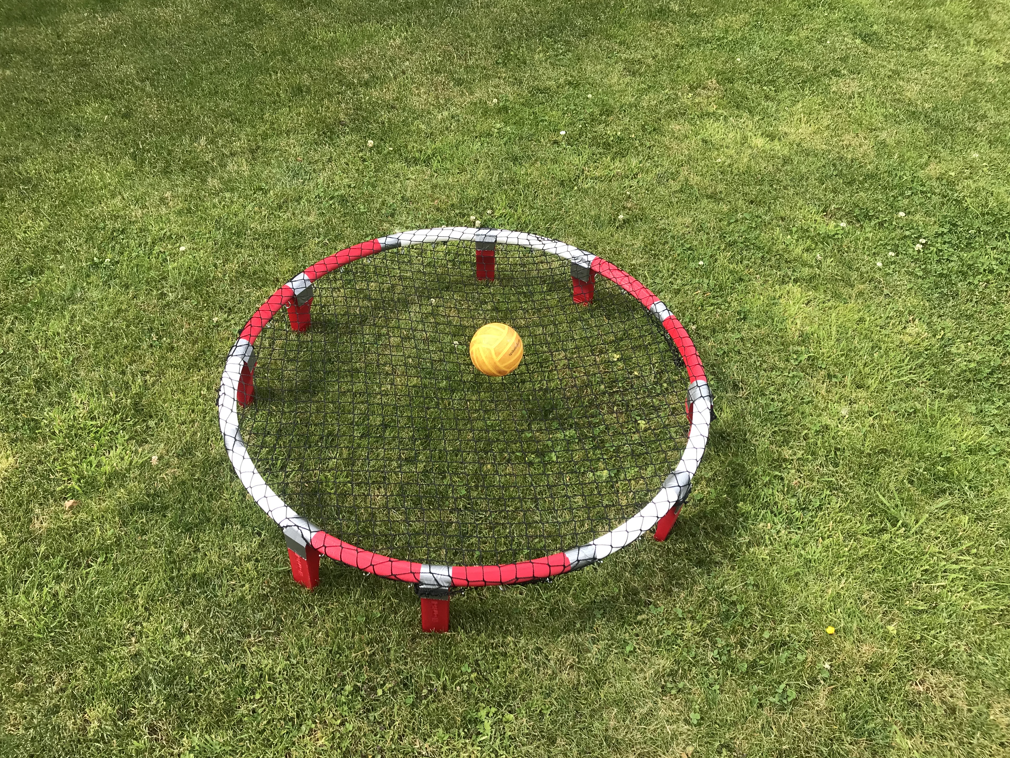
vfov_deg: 48.2
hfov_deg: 61.6
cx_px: 491
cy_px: 375
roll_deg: -1.7
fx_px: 846
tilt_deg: -44.9
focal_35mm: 29
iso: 20
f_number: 1.8
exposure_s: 1/714
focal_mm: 3.99
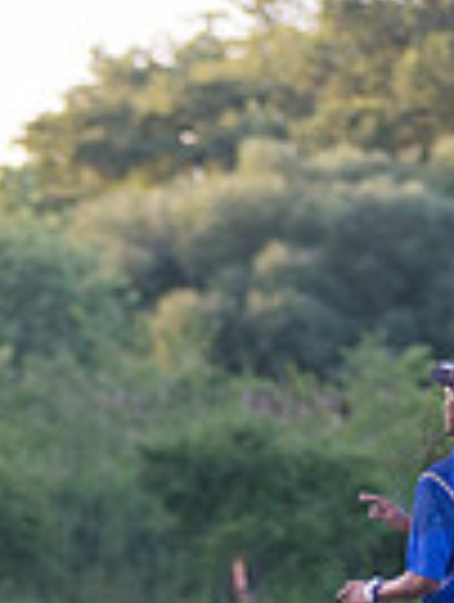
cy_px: 673
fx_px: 8698
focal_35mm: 499
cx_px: -144
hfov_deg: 3.0
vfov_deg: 4.0
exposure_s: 1/2000
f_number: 2.8
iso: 1600
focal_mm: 120
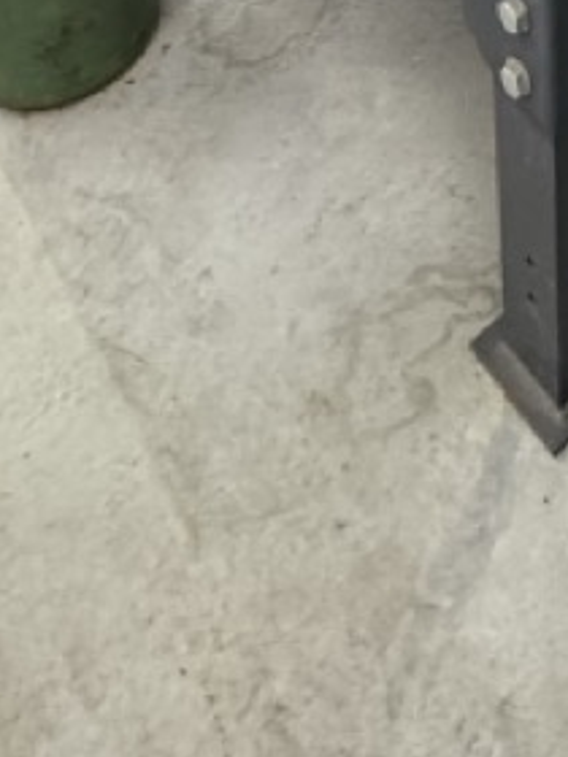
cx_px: 733
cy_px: -795
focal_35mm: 64
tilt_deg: -14.9
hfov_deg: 20.9
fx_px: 1400
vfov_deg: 18.4
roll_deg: +0.0
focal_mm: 2.22
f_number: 2.2
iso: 320
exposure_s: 1/60
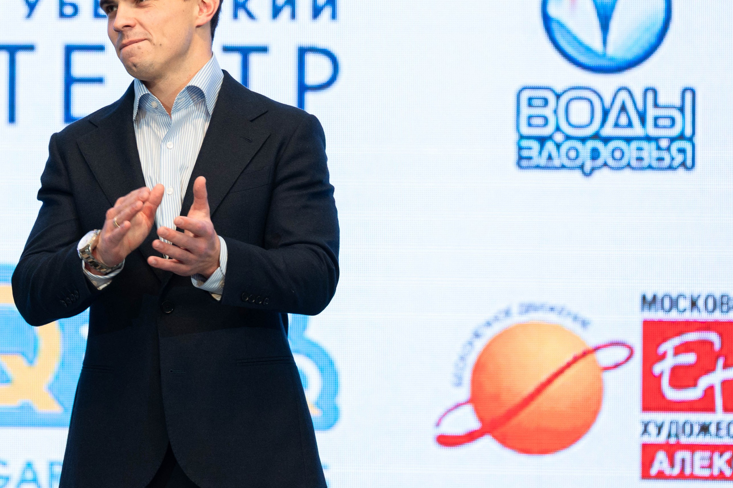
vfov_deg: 3.6
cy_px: 147
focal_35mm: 377
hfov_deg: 5.5
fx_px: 7671
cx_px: 177
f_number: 3.5
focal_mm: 200
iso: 1600
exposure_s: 1/400
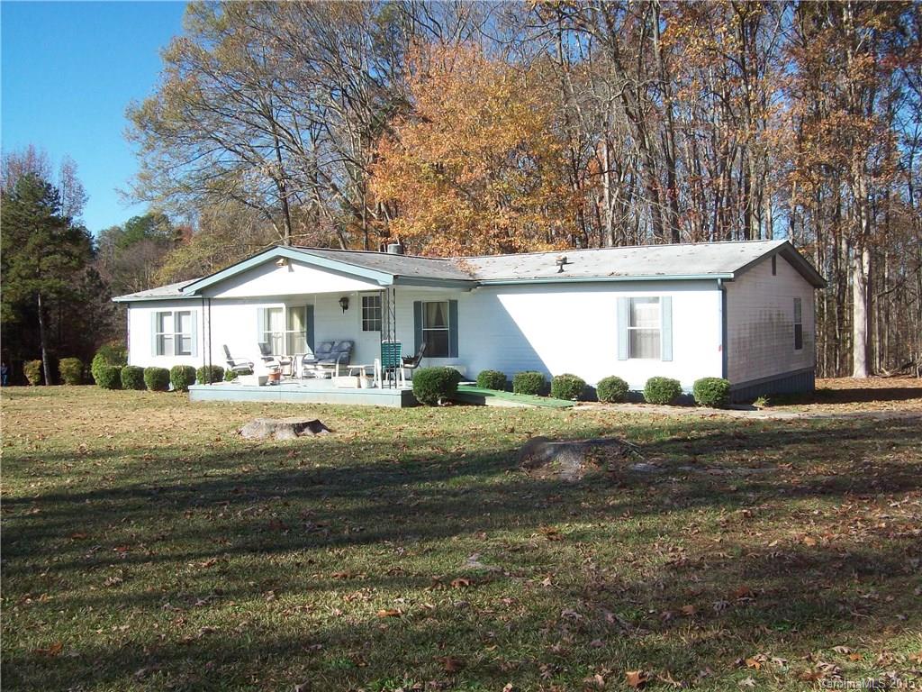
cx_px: 461
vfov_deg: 39.7
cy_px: 346
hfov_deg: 51.4
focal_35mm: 36
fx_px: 959
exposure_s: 1/317
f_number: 4.8
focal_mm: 6
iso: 80
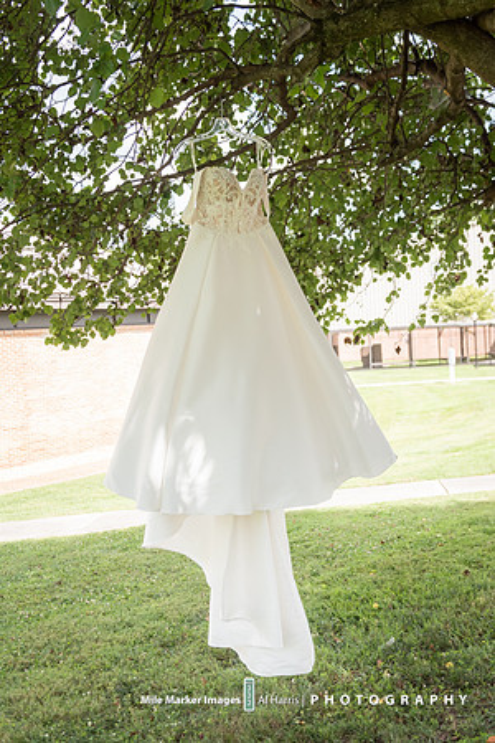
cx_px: 248
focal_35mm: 36
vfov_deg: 53.1
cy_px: 372
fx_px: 742
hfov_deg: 36.9
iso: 1400
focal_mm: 36
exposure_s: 1/4000
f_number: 4
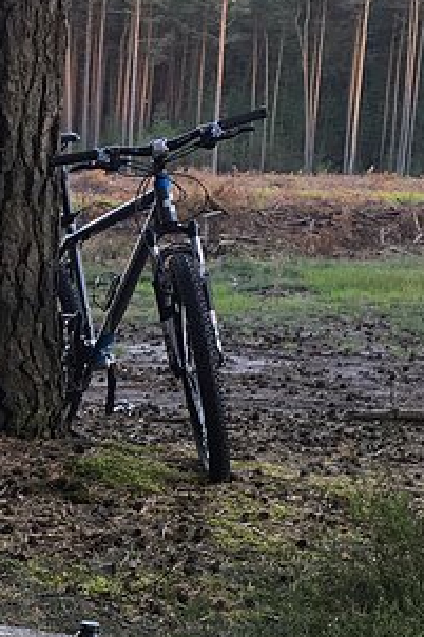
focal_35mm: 90
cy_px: 563
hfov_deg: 14.4
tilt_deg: -15.2
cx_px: -170
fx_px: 1592
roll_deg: -0.6
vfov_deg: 22.1
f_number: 2.2
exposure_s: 1/100
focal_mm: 4.15
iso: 40
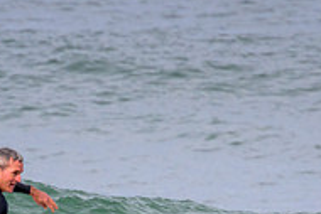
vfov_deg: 0.6
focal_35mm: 2437
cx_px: 73
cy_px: 292
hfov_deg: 0.8
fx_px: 21746
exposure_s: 1/2000
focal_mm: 800
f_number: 11
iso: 1600
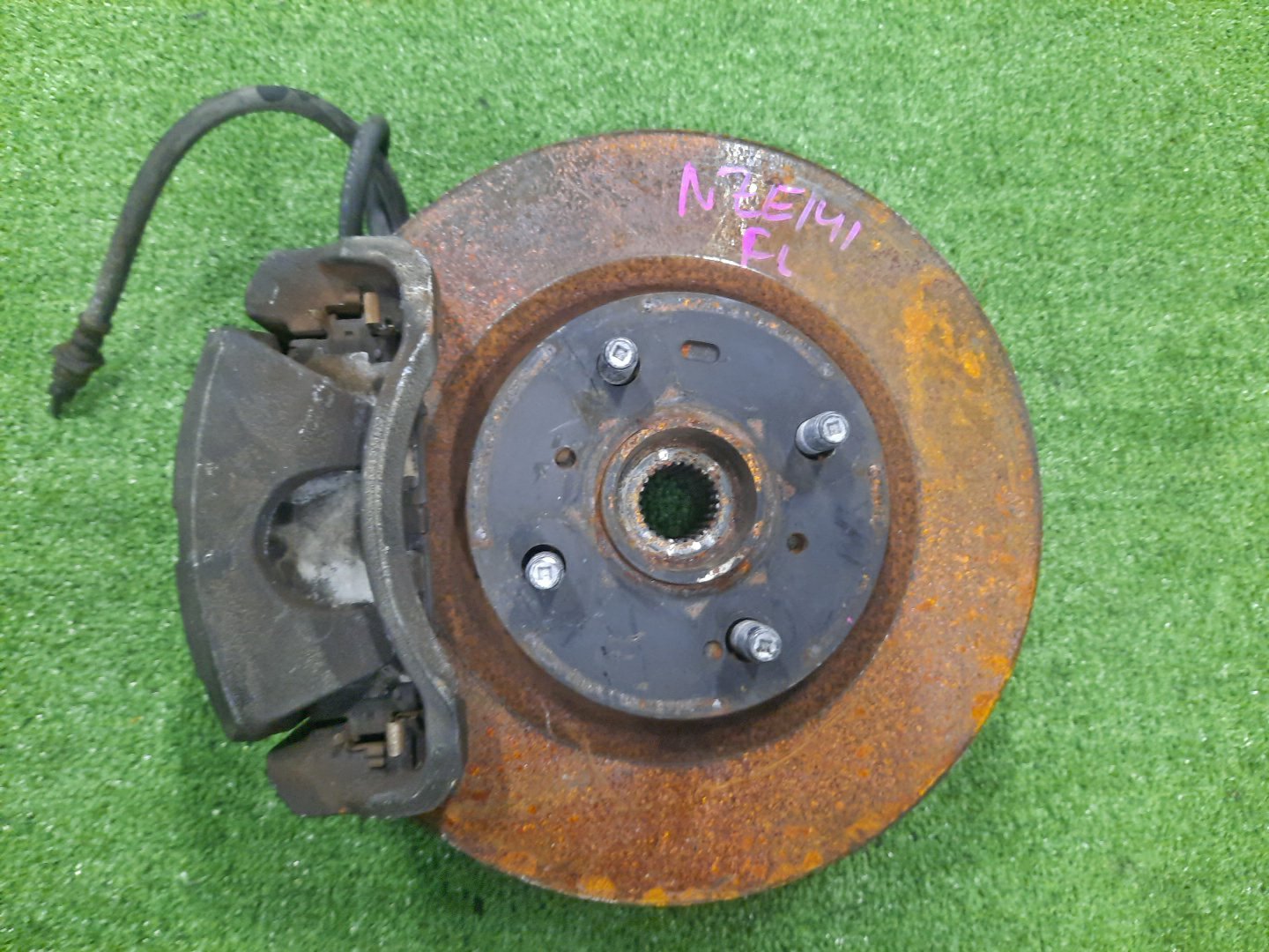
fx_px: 916
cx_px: 634
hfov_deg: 69.4
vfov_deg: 54.9
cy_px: 476
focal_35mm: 25
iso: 462
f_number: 2
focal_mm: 4.6
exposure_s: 1/25
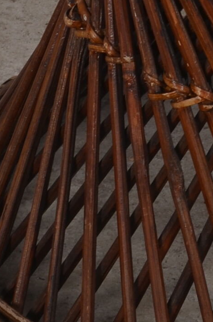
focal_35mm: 392
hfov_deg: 3.5
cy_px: -117
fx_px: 3496
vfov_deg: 5.2
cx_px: 231
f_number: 11
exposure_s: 1/125
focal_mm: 50
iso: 100
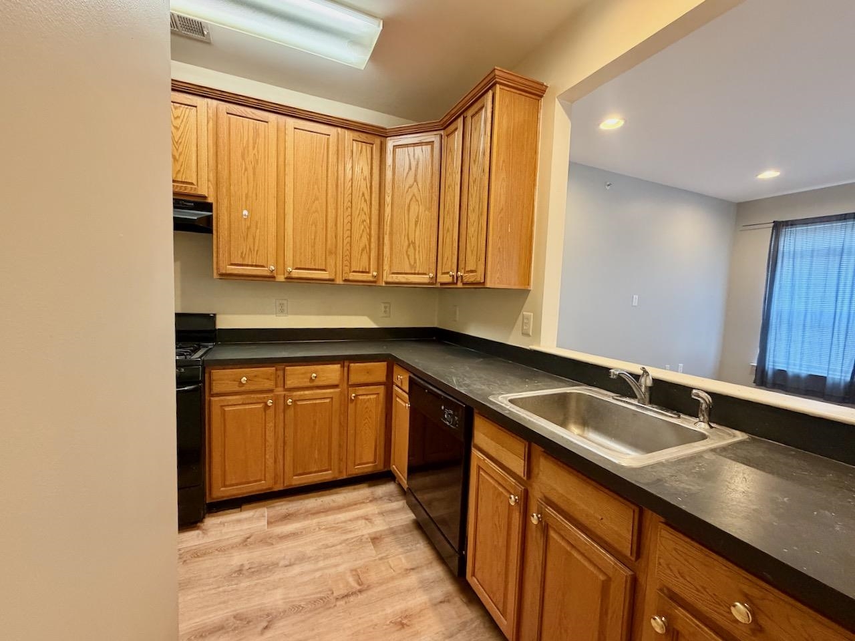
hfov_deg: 102.1
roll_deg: +0.7
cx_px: 428
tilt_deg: -4.4
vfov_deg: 85.7
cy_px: 320
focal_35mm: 14
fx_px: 346
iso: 400
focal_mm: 2.22
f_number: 2.2
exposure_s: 1/60
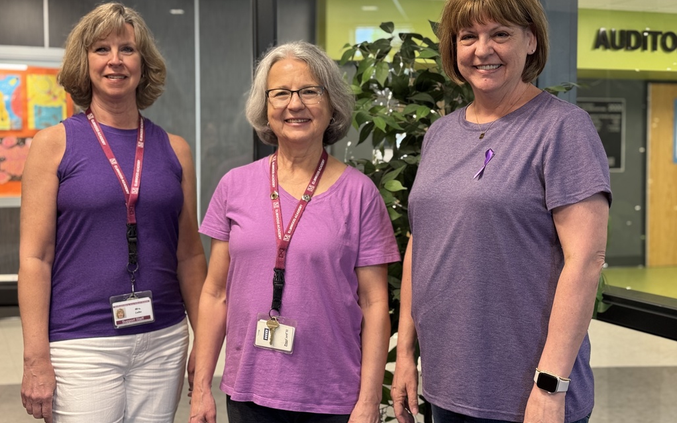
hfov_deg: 39.6
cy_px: 177
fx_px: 941
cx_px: 338
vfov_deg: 25.3
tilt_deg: -2.3
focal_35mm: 51
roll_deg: -0.1
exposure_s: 1/60
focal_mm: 6.76
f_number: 1.78
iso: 160
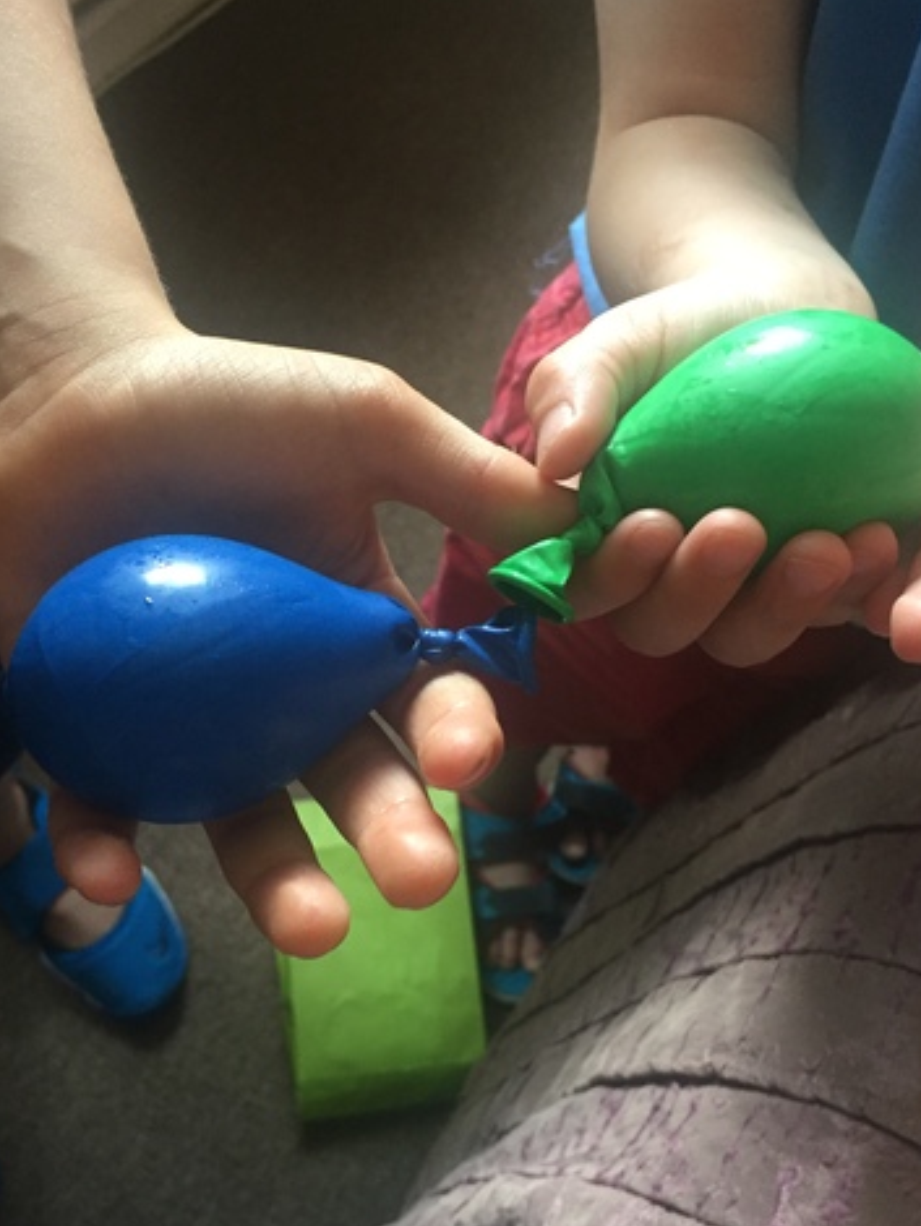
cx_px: 430
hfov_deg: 38.7
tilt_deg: -62.1
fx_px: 1311
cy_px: 691
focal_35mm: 37
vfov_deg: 50.0
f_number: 2.2
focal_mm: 4.15
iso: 200
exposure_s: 1/33
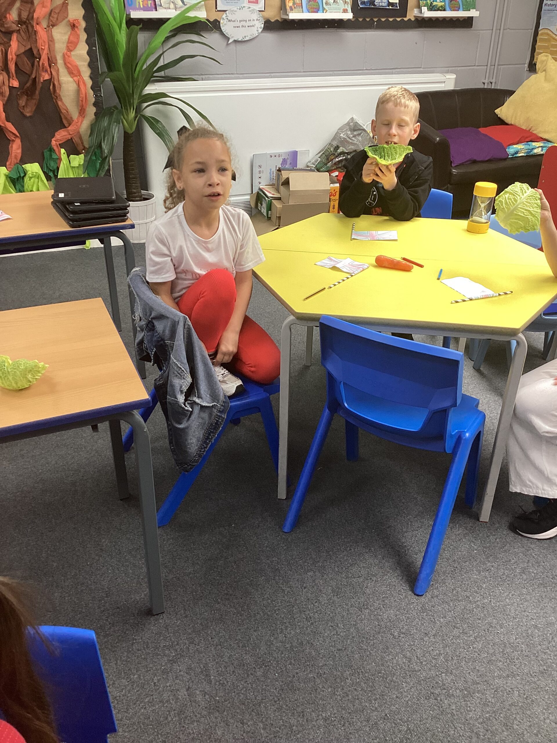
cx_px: 278
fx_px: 665
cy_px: 372
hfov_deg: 45.4
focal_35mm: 31
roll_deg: -0.4
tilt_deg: -31.2
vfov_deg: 58.4
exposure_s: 1/50
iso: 50
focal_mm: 3.3
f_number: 2.4
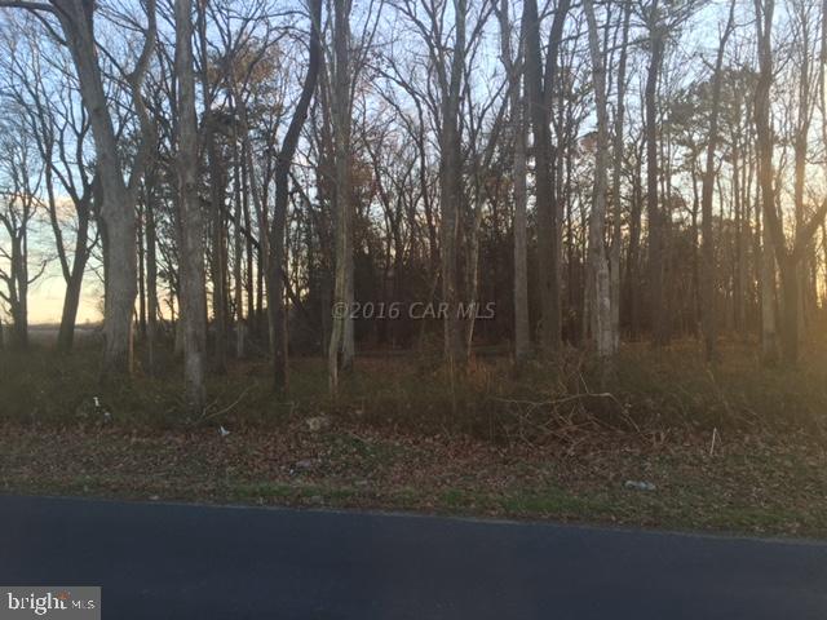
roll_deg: +0.0
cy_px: 310
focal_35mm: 29
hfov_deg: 61.7
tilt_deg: +2.7
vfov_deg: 48.2
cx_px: 414
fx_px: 693
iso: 32
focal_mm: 4.15
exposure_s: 1/120
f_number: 2.2
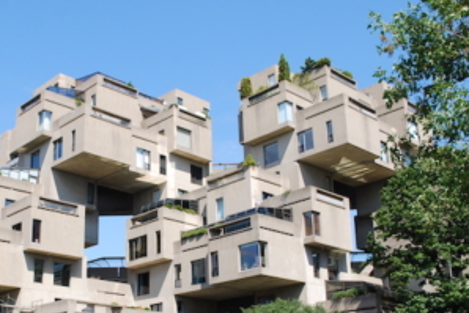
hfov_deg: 37.7
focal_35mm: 52
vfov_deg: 25.7
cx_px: 149
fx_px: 678
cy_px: 230
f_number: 7.1
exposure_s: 1/200
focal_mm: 22
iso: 100
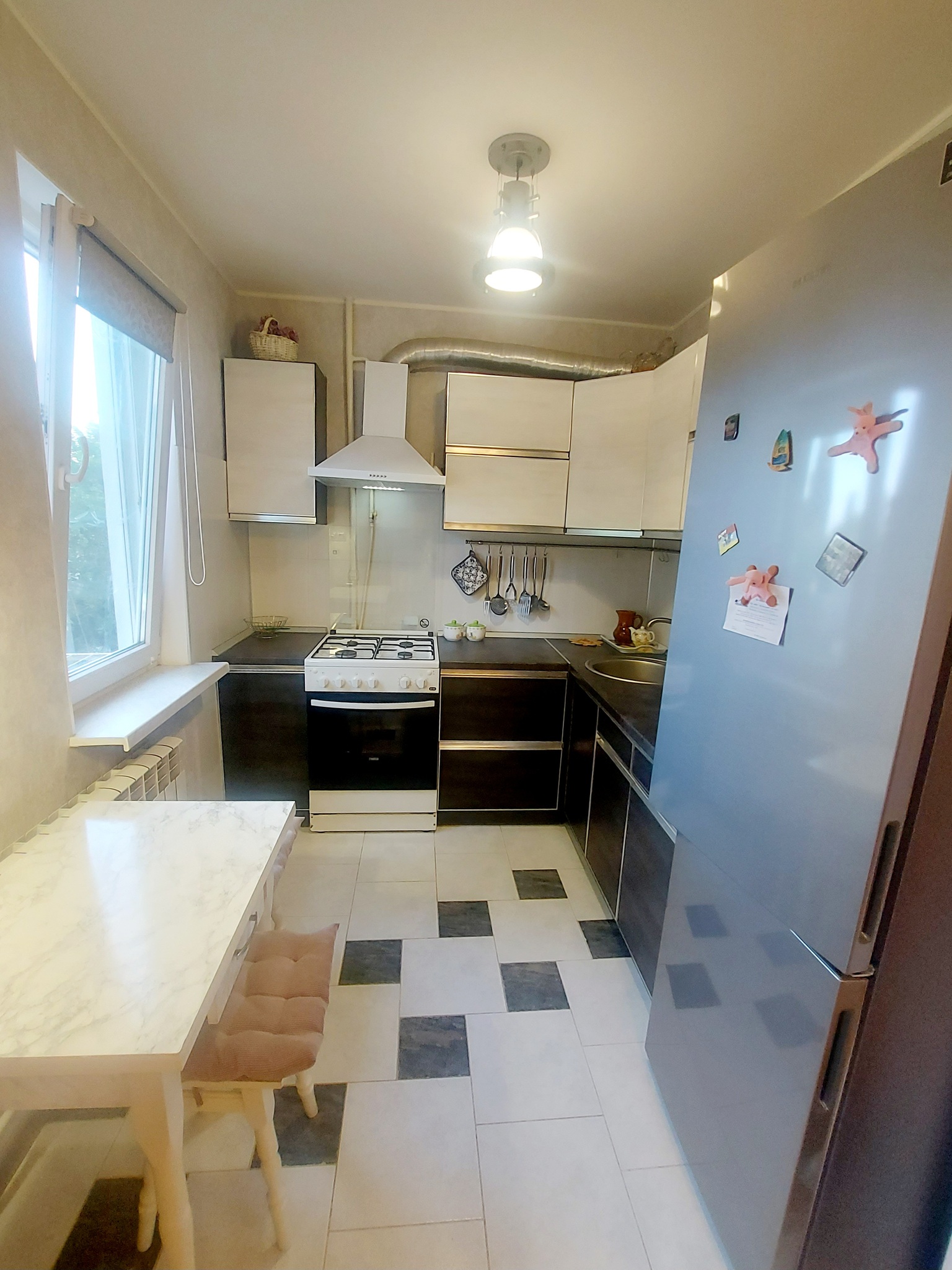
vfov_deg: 106.2
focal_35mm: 13
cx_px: 476
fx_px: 477
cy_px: 635
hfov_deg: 89.9
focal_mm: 1.74
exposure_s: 1/50
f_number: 2.2
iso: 200
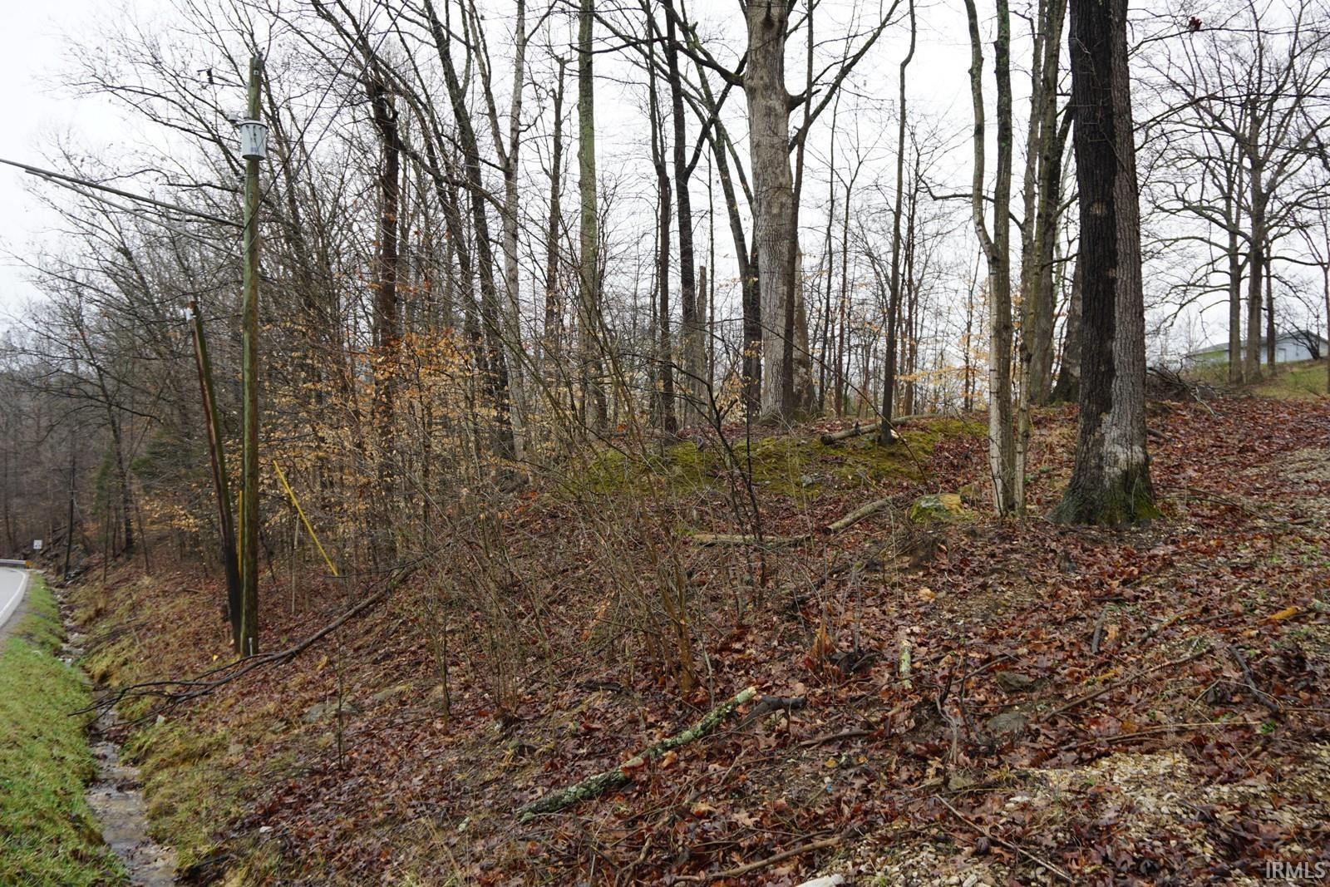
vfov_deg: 40.0
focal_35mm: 33
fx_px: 1219
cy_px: 444
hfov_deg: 57.2
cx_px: 665
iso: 100
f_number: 4.5
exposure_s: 1/60
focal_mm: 22
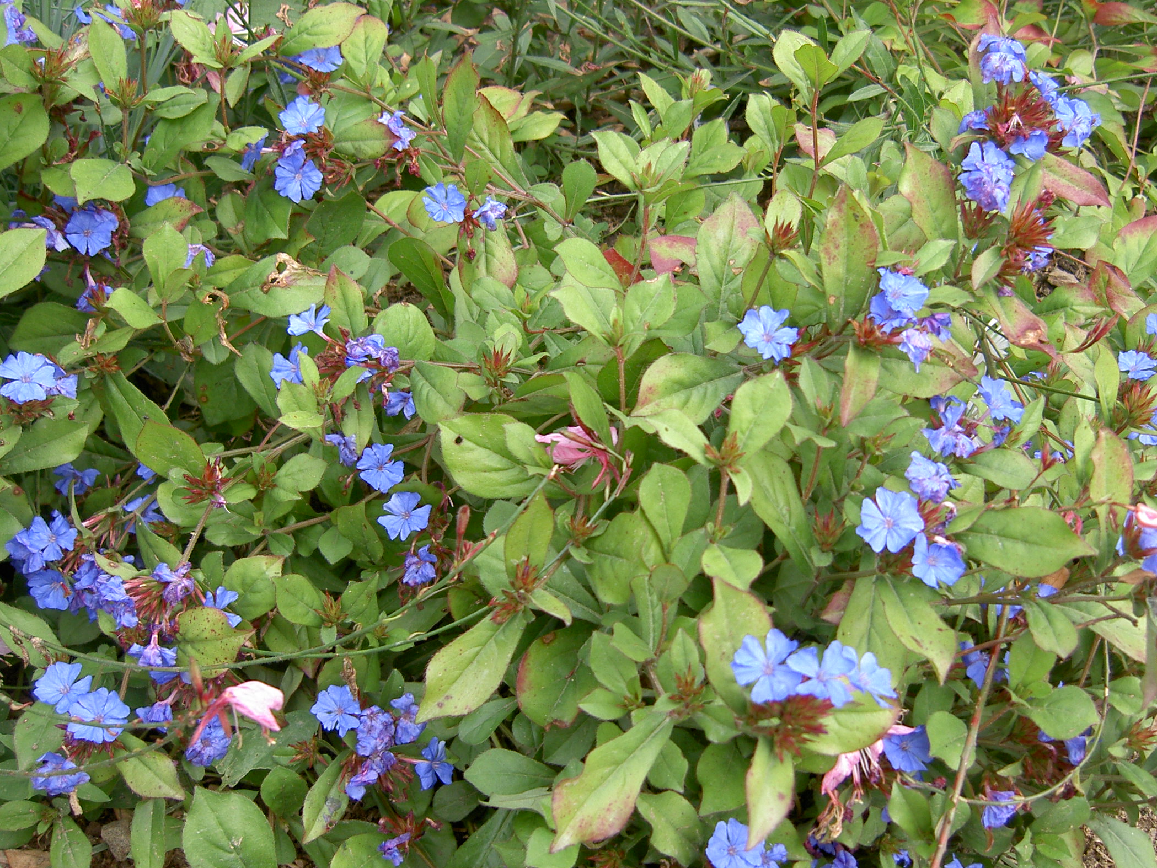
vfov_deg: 34.3
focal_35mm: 42
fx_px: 1404
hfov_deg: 44.5
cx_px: 697
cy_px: 458
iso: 50
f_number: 2.8
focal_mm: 5.6
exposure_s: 1/200
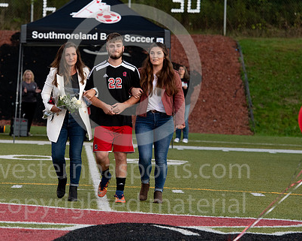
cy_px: 103
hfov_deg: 9.2
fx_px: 1876
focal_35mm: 210
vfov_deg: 7.4
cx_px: 123
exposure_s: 1/250
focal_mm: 155
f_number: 5.6
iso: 1000
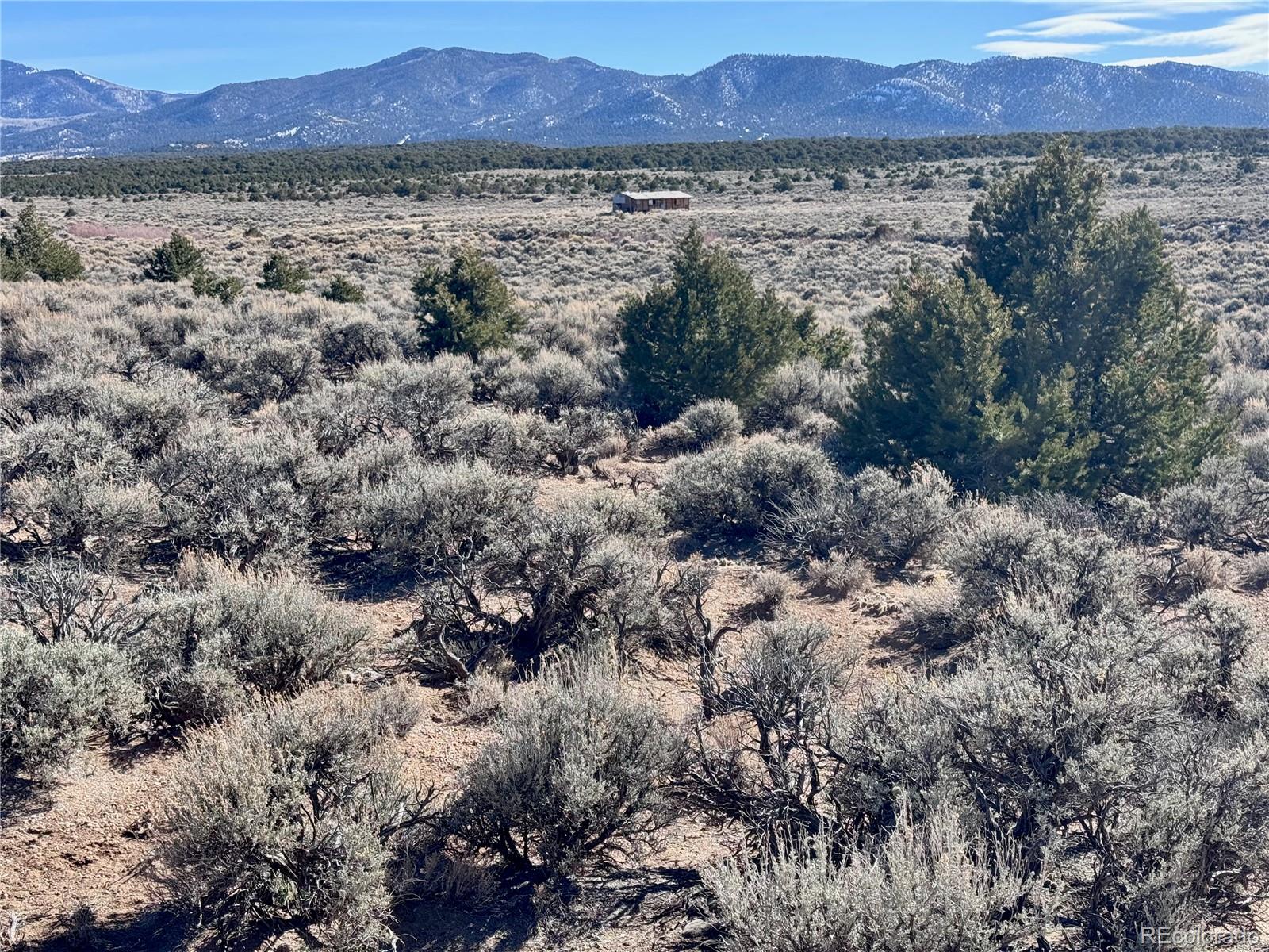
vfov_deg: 30.3
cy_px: 476
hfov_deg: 39.7
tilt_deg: -9.0
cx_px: 634
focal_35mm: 48
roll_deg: +1.7
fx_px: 1760
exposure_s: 1/2415
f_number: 1.78
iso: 64
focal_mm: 6.76
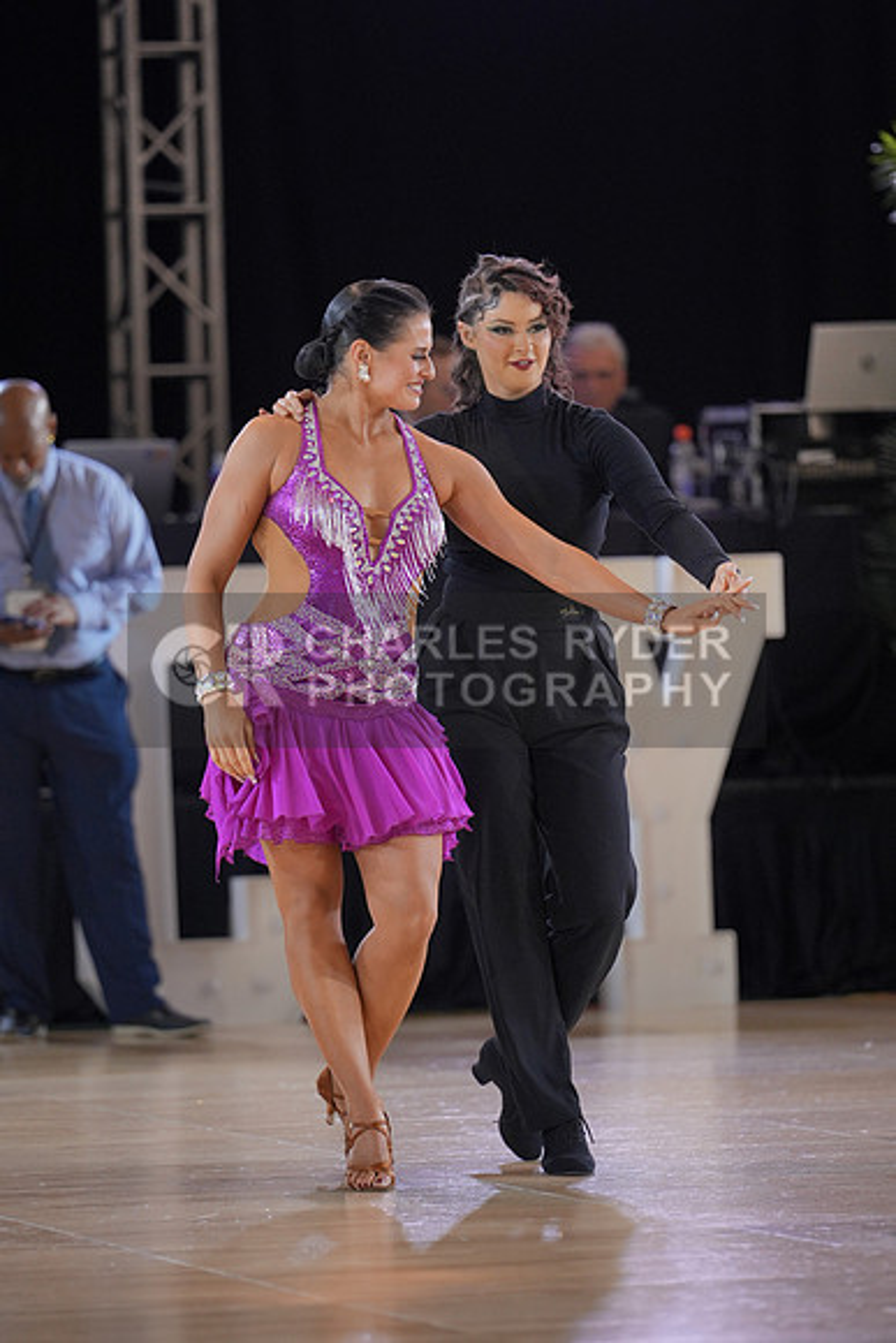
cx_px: 448
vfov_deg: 10.1
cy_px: 672
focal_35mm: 204
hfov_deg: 6.7
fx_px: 7611
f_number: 2
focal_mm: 136
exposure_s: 1/500
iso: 800
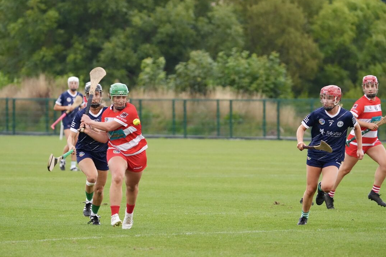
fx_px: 4589
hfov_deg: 4.8
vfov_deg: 3.2
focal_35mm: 428
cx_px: 175
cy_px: 134
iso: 6400
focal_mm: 382
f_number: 7.1
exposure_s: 1/1000
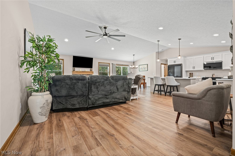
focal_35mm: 14
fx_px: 91
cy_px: 78
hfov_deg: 104.3
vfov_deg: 81.2
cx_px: 118
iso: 250
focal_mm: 14
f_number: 9
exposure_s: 1/2
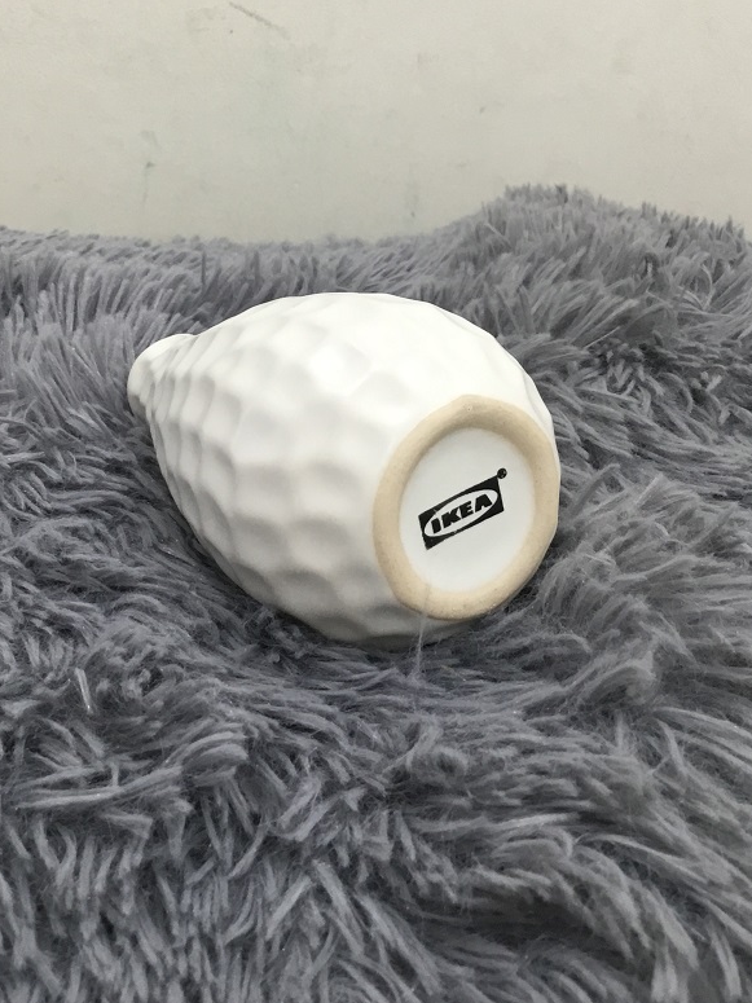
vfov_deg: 39.3
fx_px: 1391
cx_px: 318
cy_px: 349
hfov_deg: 30.2
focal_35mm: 48
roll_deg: +0.9
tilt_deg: -19.4
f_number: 2.4
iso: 100
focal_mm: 3.3
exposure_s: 1/33
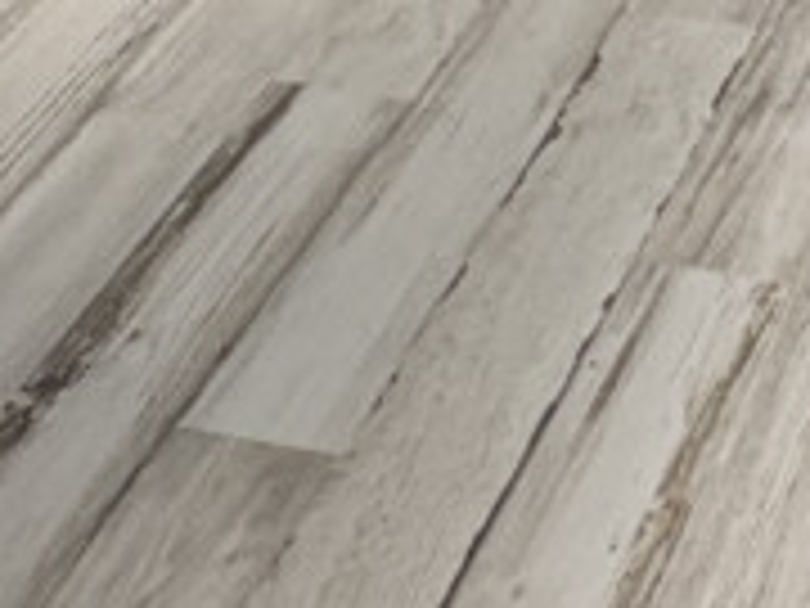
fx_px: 2363
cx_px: 1260
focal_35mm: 101
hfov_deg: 17.3
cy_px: -1227
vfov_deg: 10.4
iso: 160
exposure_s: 1/120
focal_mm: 2.22
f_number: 2.2
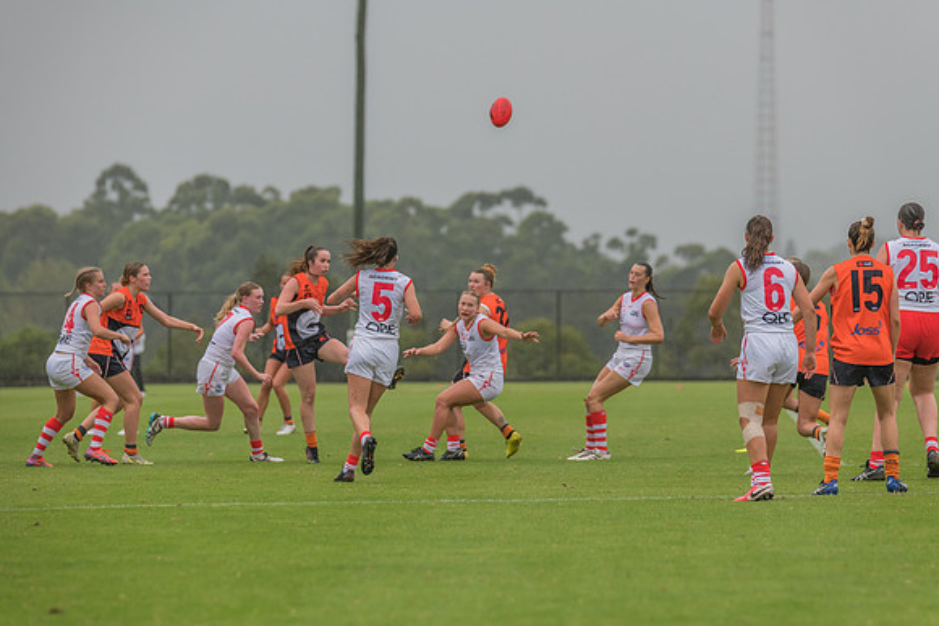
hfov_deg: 6.4
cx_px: 438
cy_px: 305
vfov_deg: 4.3
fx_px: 8389
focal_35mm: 322
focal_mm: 300
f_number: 6.3
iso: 800
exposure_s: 1/2000
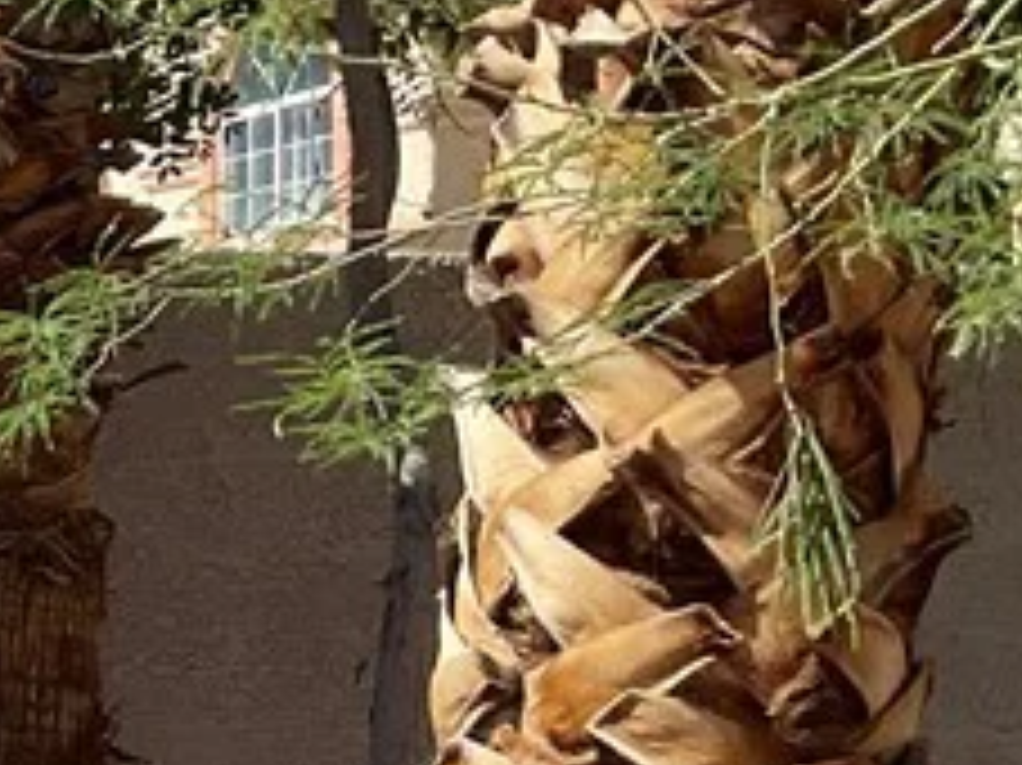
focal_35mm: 131
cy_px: 868
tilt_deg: -3.1
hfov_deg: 13.4
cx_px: -878
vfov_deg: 11.1
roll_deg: +0.6
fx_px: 3866
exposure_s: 1/1577
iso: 16
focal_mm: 3
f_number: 1.8
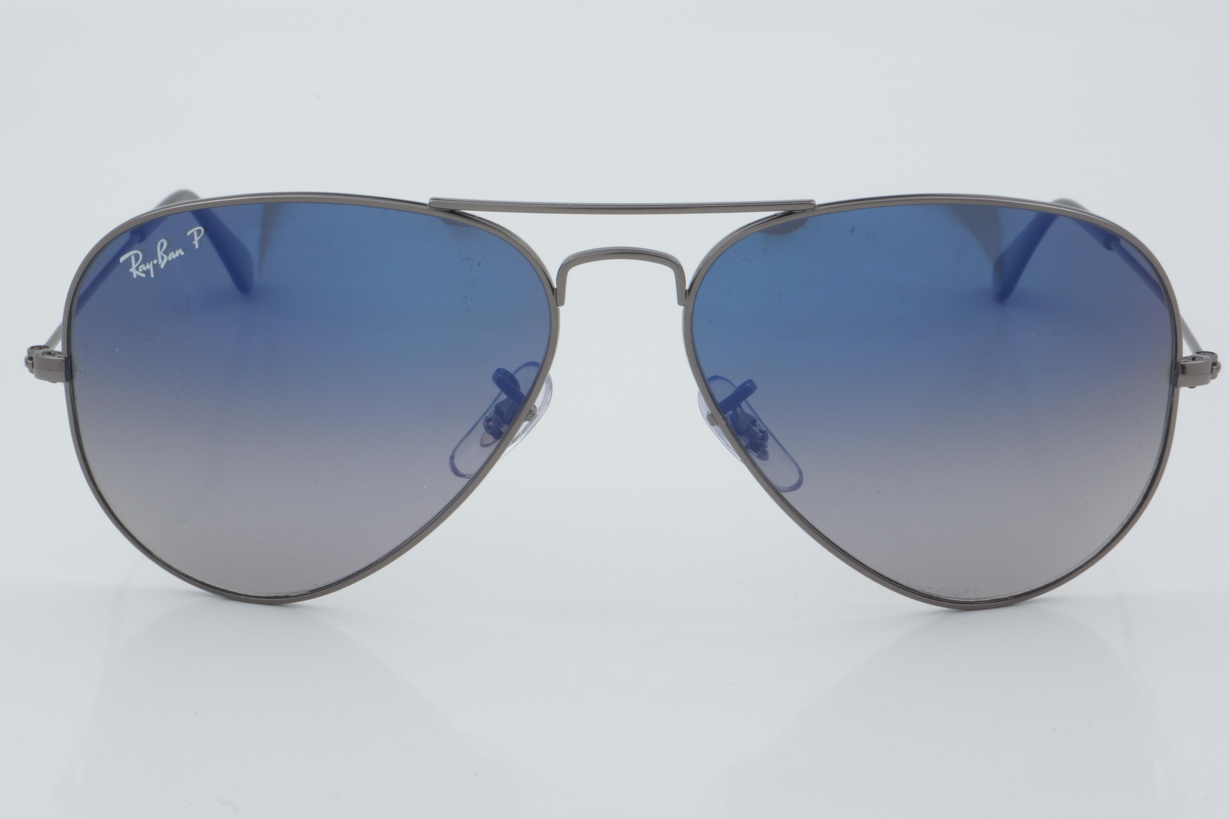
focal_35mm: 82
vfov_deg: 16.6
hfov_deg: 24.6
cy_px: 410
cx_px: 614
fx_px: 2816
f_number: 32
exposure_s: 1/4
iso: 100
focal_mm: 55
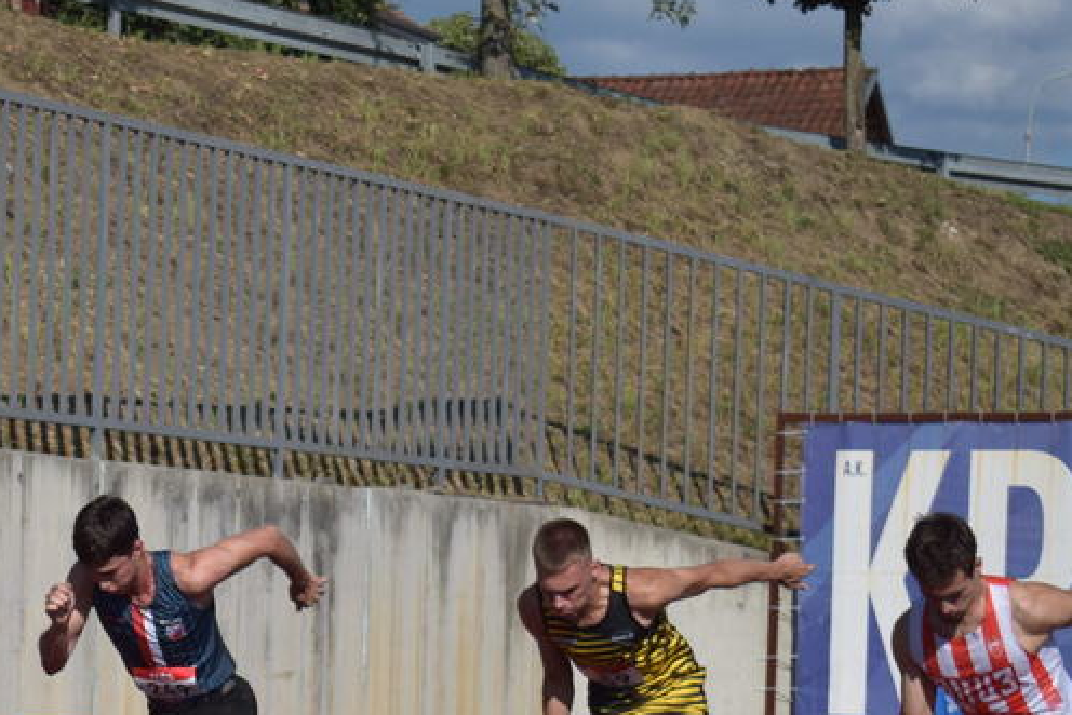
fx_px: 4110
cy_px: 772
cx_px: 76
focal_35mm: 138
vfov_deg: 9.8
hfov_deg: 14.7
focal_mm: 38
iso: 360
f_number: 4.8
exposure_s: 1/4000
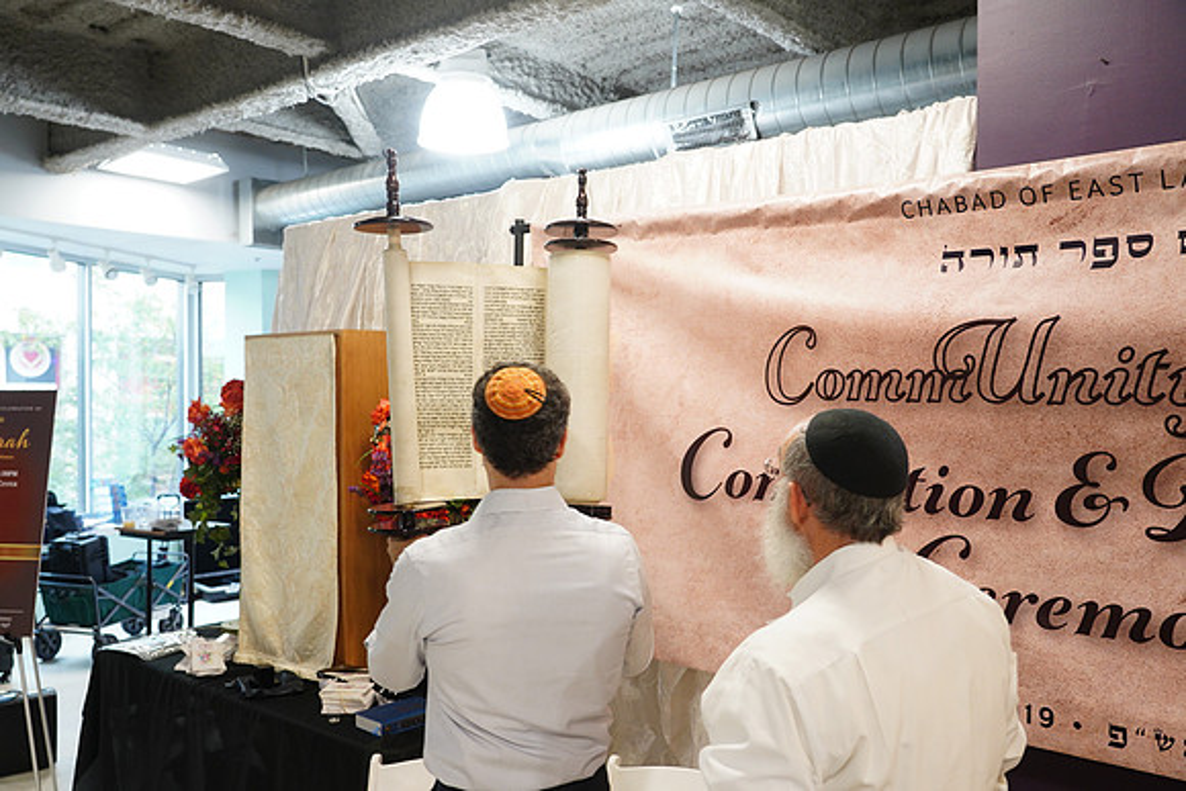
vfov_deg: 43.6
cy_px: 396
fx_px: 989
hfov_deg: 61.9
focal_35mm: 30
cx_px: 593
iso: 2000
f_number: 4.5
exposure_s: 1/100
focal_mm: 30
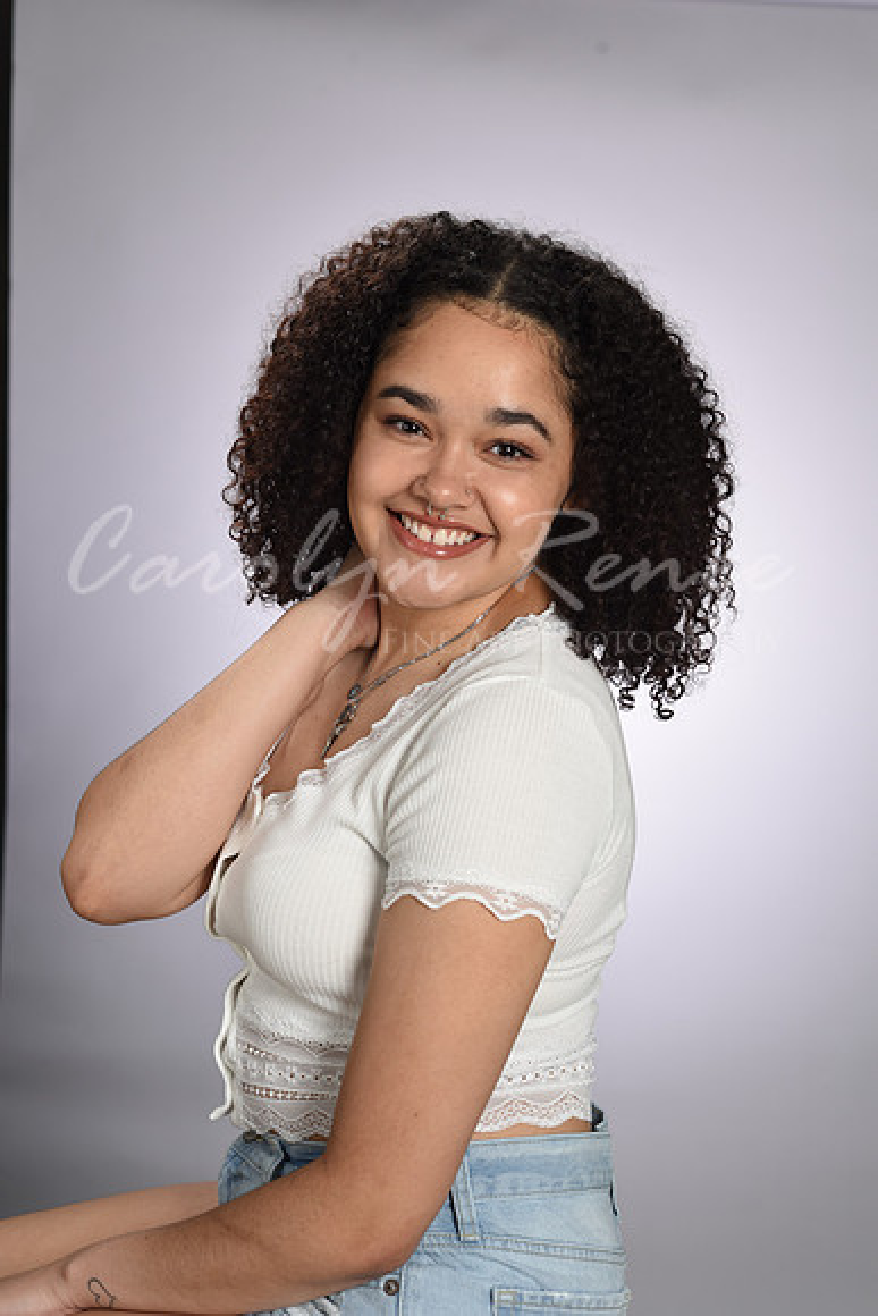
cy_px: 658
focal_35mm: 85
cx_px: 439
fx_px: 3107
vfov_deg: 23.9
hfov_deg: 16.1
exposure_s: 1/125
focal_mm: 85
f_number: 7.1
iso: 200
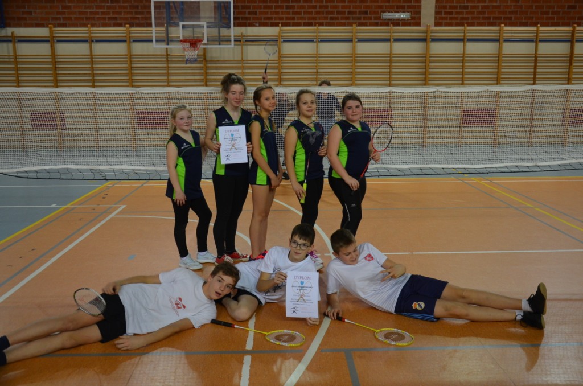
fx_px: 582
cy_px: 193
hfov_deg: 53.2
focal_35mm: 36
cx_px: 292
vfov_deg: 36.7
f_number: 4
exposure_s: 1/60
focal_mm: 24
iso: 640
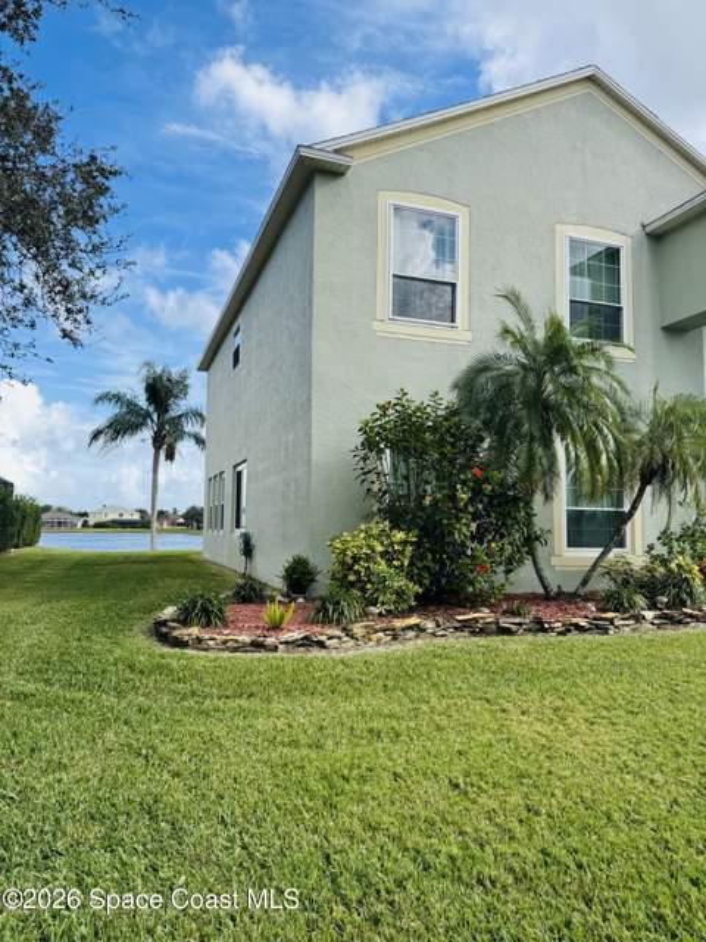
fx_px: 653
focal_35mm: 24
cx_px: 353
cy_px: 471
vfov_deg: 71.6
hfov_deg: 56.8
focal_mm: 6.76
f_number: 1.78
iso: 80
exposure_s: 1/3247
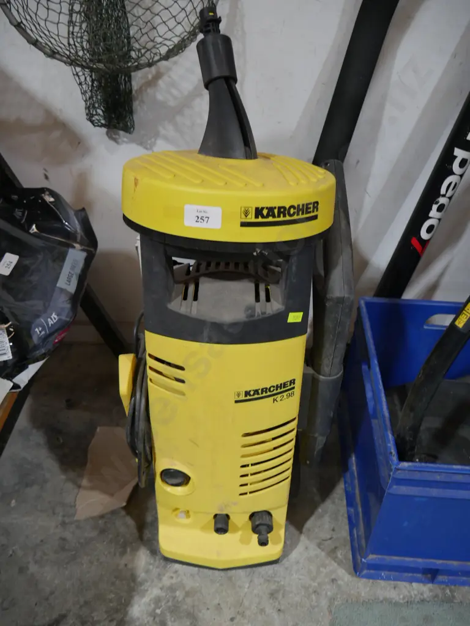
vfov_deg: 63.4
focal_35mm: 28
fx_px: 507
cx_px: 235
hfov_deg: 49.7
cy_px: 313
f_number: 3.5
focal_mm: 14
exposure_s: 1/60
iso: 500
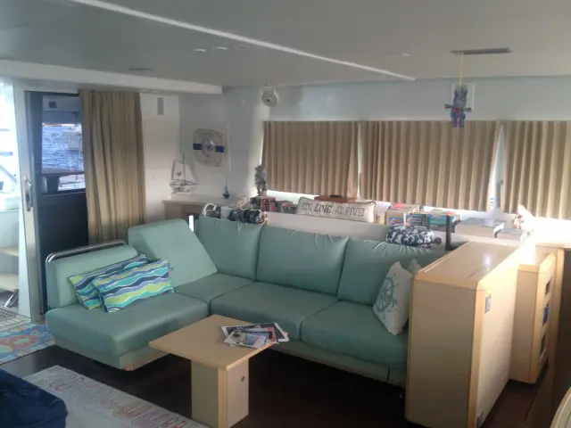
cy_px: 214
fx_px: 577
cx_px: 286
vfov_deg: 40.7
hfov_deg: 52.6
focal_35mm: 35
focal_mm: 4.28
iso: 50
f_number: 2.4
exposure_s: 1/30
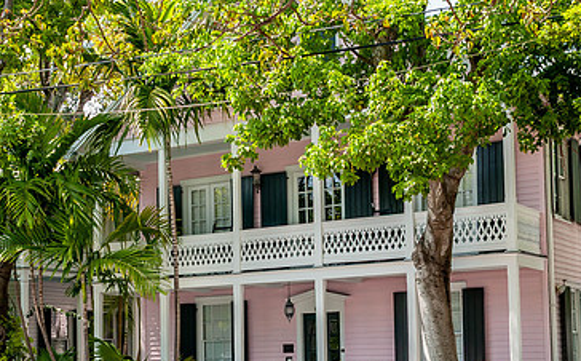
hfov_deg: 32.5
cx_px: 272
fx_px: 996
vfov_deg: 20.3
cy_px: 295
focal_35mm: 63
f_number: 6.3
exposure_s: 1/125
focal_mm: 24
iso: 100
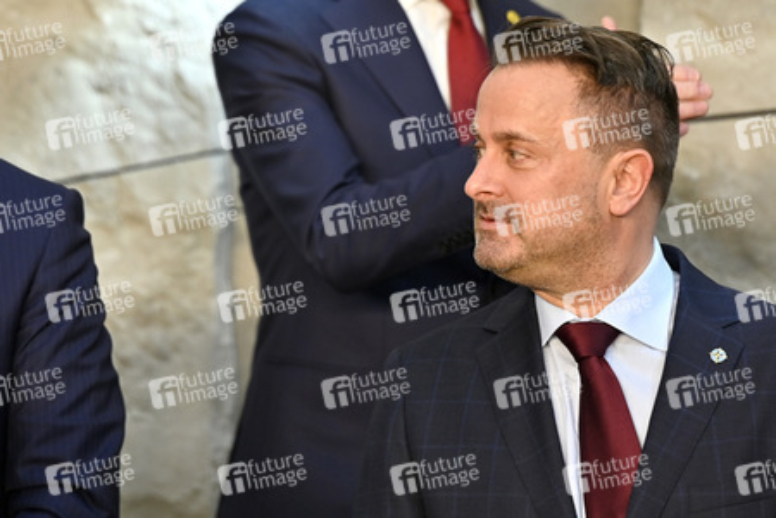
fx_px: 4311
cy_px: 259
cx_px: 388
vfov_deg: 6.9
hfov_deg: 10.3
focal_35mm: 200
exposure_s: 1/400
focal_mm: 200
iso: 400
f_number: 2.8
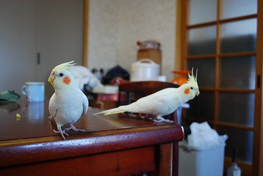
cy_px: 88
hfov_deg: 49.5
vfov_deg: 34.3
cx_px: 132
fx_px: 285
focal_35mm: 39
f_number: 4.2
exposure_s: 1/30
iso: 720
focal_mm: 26
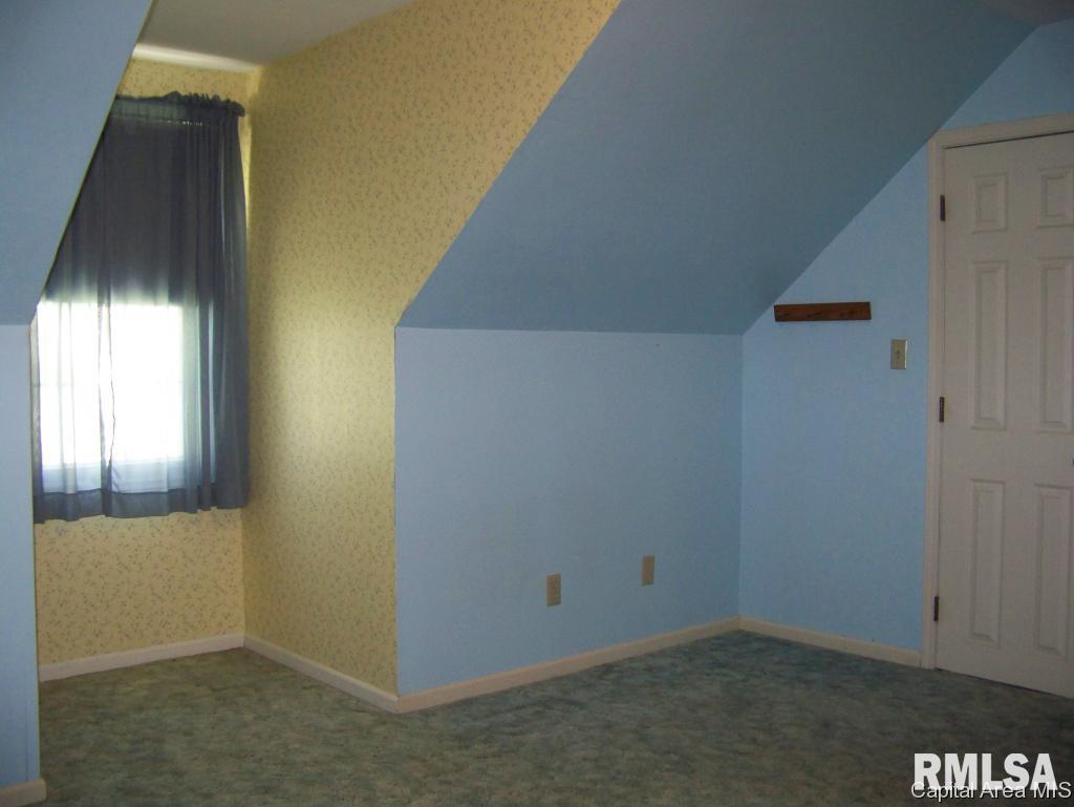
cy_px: 404
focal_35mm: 36
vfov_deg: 39.7
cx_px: 537
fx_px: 1117
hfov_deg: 51.3
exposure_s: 1/30
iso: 200
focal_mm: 5.85
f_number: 2.8
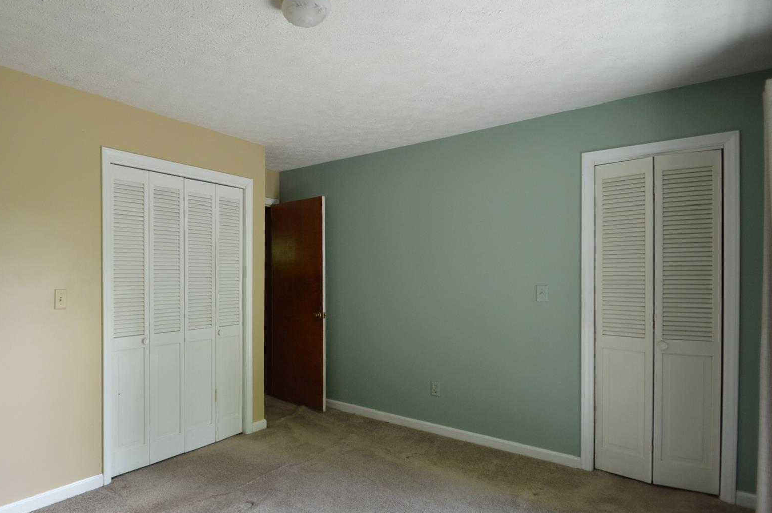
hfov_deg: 81.6
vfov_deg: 61.7
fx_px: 428
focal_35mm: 20
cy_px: 286
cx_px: 267
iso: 400
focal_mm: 10
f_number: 4
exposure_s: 1/60
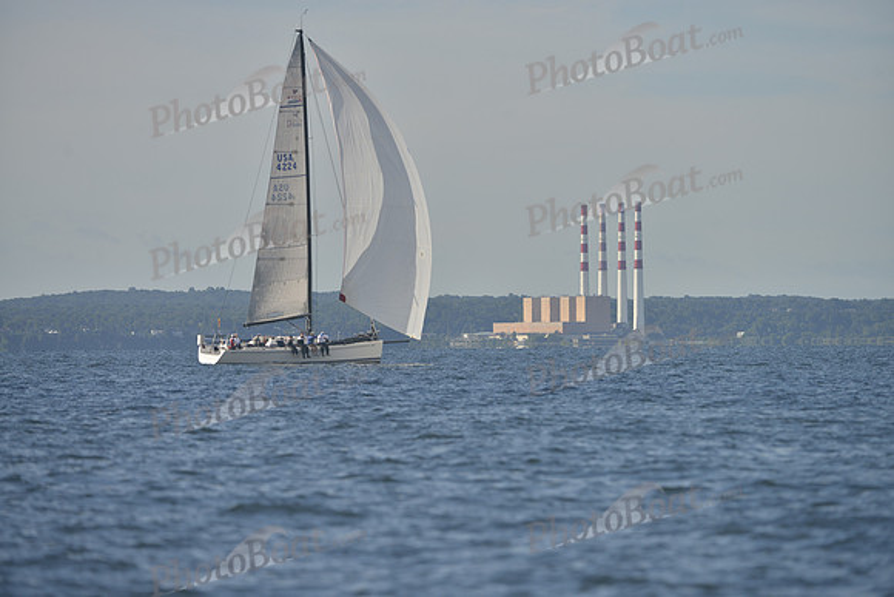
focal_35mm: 220
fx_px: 5464
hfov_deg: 9.4
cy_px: 298
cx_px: 447
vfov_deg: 6.2
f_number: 5
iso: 280
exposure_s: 1/2500
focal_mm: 220
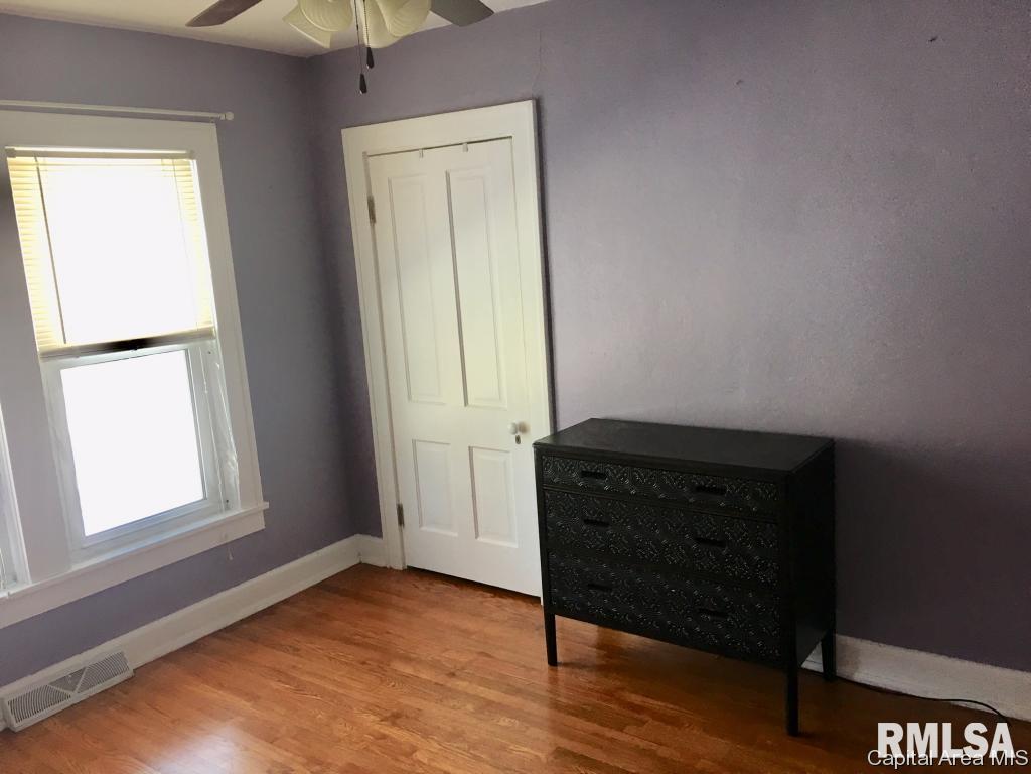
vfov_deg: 48.2
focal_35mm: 29
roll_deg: +3.4
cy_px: 387
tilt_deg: -10.5
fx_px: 864
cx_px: 516
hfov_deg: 61.7
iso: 40
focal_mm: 4.15
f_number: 2.2
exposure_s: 1/30
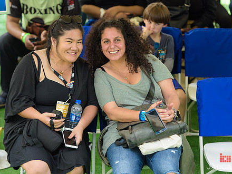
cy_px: 79
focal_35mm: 152
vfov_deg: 9.8
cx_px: 104
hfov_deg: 13.0
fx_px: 1019
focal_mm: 120
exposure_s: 1/400
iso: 250
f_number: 3.2
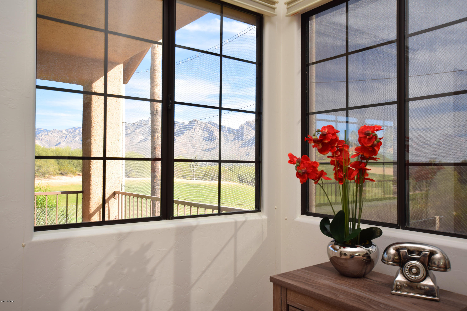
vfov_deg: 43.6
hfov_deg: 61.9
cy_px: 156
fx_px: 389
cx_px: 234
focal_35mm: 30
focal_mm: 20
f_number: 5.6
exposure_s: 1/200
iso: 100
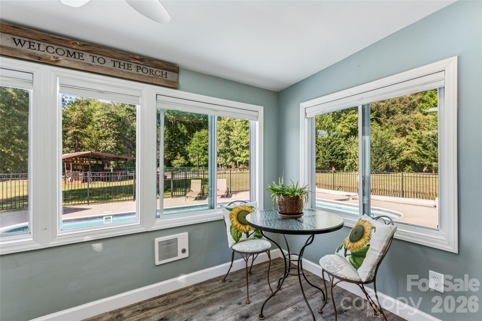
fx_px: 217
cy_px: 160
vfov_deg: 73.1
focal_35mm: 16
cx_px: 241
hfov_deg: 96.0
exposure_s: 1/30
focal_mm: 16.2
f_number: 9
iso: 100
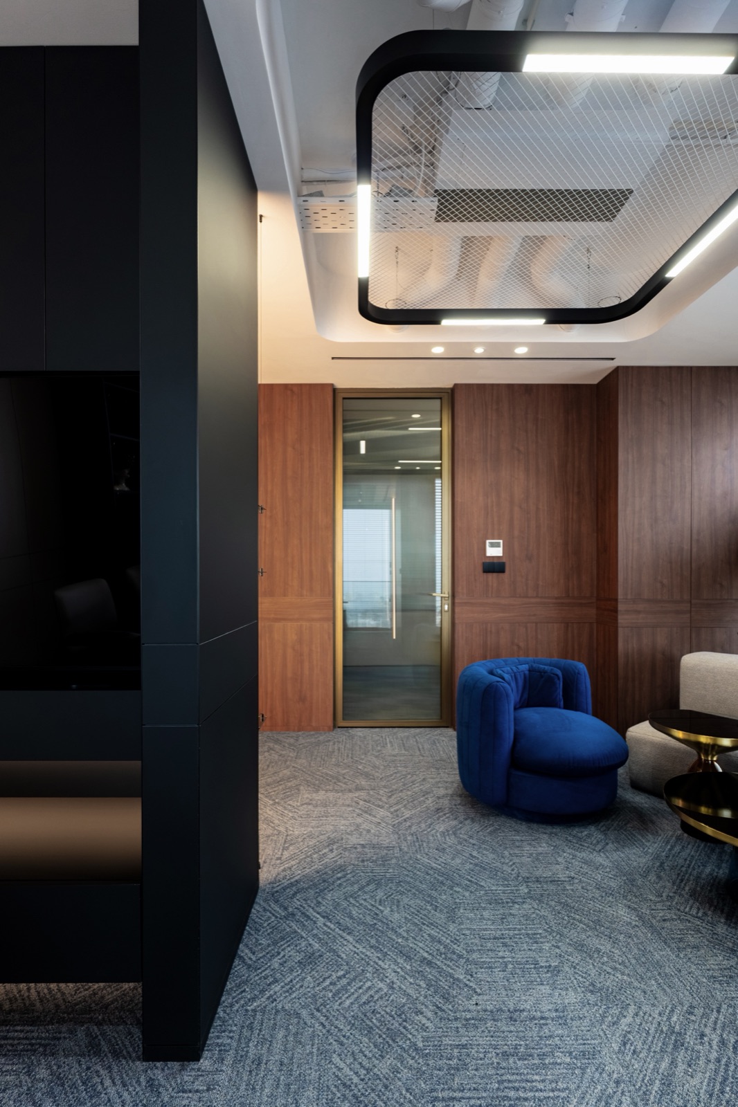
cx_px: 369
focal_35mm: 16
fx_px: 508
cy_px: 554
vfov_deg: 95.0
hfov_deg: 72.0
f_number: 2.2
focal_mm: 11
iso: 100
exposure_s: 1/640
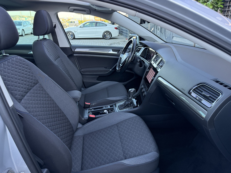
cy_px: 86
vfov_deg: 56.8
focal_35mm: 24
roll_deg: +0.8
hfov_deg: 71.6
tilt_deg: -20.7
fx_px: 160
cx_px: 116
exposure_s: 1/114
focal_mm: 6.76
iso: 200
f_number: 1.78
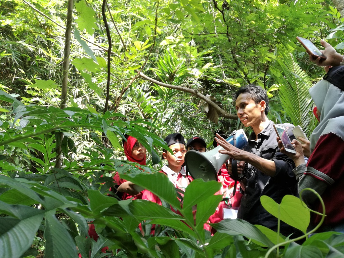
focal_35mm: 27
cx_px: 172
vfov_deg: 51.4
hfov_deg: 65.3
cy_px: 129
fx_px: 268
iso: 64
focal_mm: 3.79
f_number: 2
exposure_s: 1/60
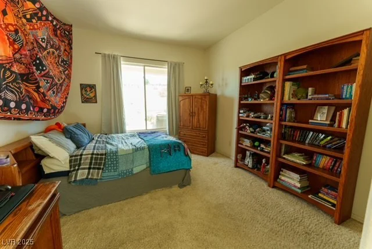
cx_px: 186
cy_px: 124
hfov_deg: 104.2
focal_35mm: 14
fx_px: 145
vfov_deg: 81.3
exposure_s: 1/4
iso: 100
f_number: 8
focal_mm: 14
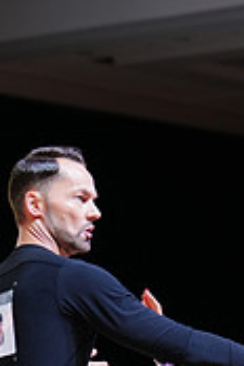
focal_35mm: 234
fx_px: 2379
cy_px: 471
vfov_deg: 8.7
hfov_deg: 5.9
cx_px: 121
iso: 640
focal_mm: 70
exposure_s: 1/400
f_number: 2.8
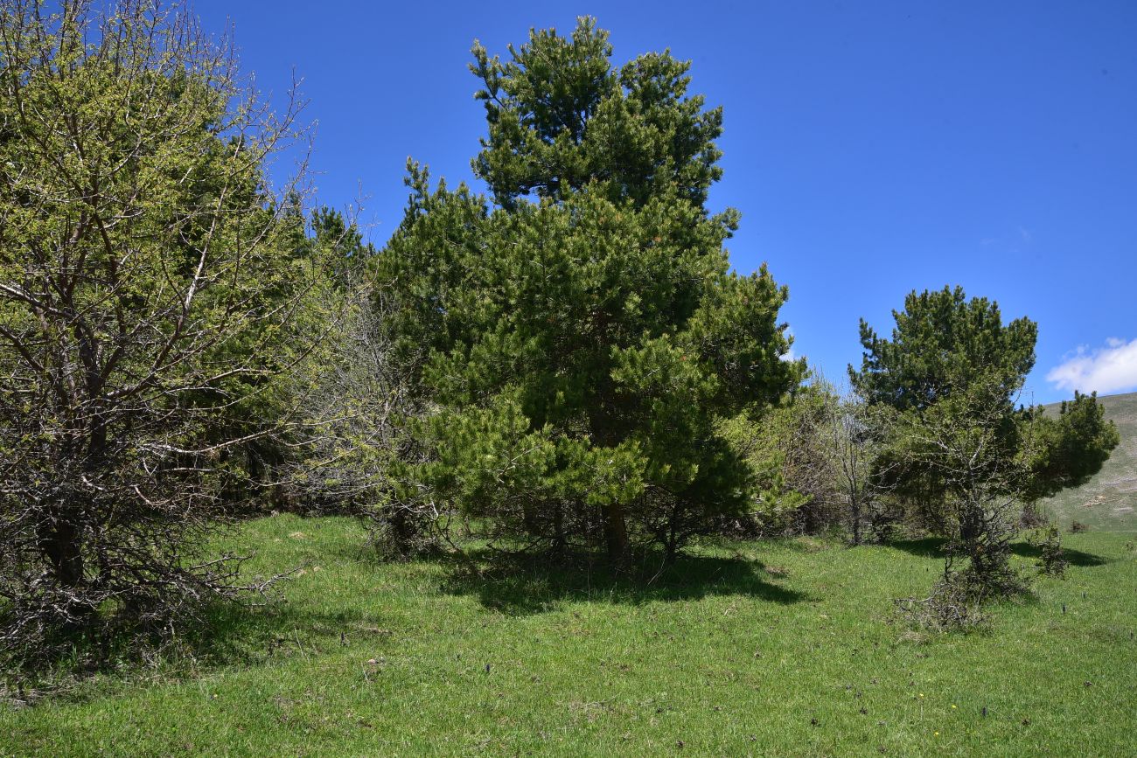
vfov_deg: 27.0
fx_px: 1579
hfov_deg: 39.6
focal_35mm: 50
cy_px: 379
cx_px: 568
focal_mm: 50
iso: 320
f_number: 13
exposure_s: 1/250
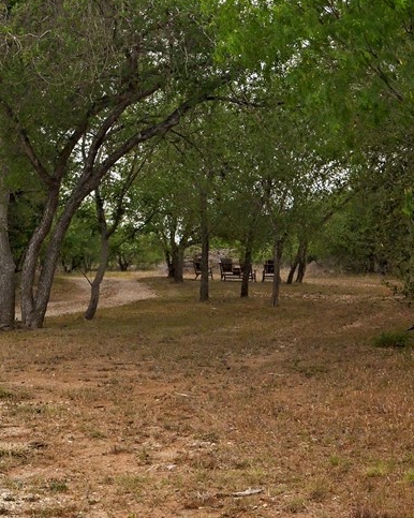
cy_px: 241
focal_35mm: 76
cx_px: 141
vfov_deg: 25.1
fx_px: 1165
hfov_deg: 20.1
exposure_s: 1/800
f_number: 8
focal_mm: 24
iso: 400
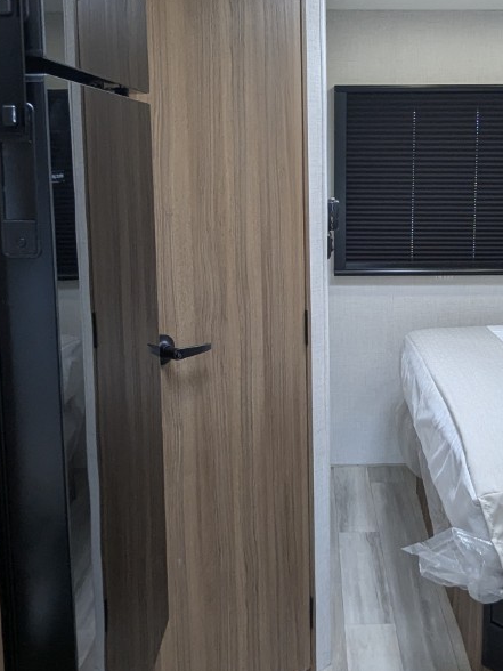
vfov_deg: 48.4
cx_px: 322
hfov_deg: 37.4
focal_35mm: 38
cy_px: 245
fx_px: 736
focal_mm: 2.35
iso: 107
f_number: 2.2
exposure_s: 1/60
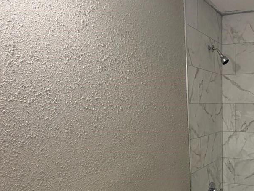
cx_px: 220
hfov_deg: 46.2
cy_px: 168
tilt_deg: -11.7
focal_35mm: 37
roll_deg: +0.9
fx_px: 272
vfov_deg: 36.5
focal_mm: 2.22
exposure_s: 1/120
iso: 320
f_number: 2.2
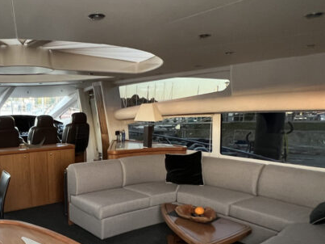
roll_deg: +1.4
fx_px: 291
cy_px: 185
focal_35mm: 31
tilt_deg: -13.1
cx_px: 75
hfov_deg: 55.1
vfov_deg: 43.8
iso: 320
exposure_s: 1/60
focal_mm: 1.57
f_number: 1.8
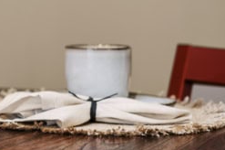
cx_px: -93
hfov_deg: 12.9
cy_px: 9
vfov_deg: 9.0
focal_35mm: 152
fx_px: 949
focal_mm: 50
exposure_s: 1/25
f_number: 1.8
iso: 160
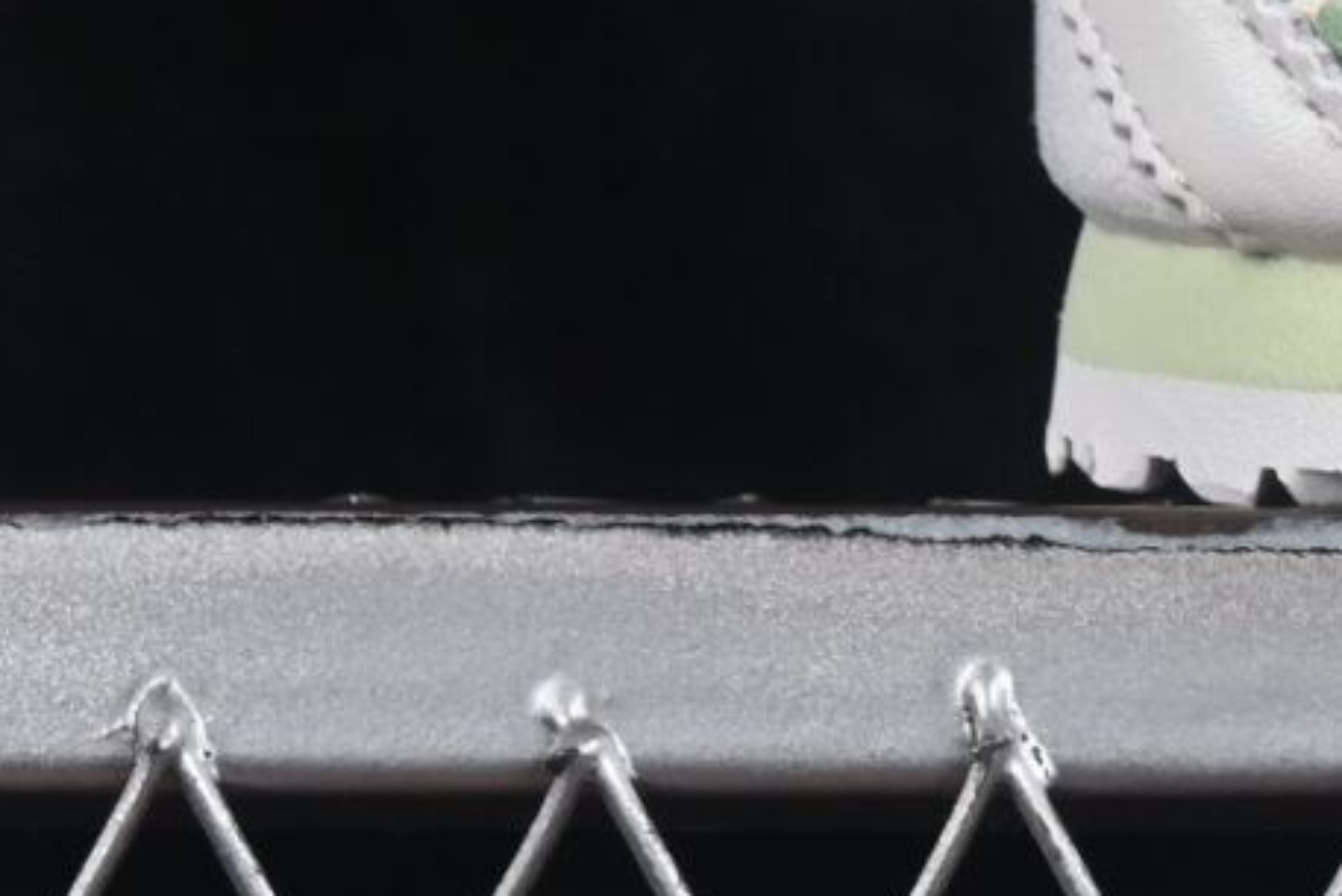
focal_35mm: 420
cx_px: 3092
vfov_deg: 3.2
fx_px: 15661
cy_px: -1047
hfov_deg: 4.8
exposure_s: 1/80
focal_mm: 50
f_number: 8
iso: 160
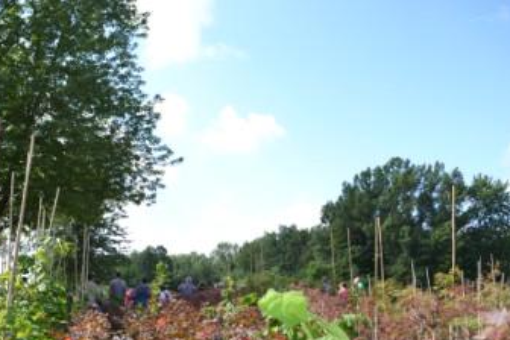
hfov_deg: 52.3
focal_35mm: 36
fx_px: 510
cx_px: 178
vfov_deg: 36.5
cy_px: 224
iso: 100
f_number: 7.1
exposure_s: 1/200
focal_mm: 18
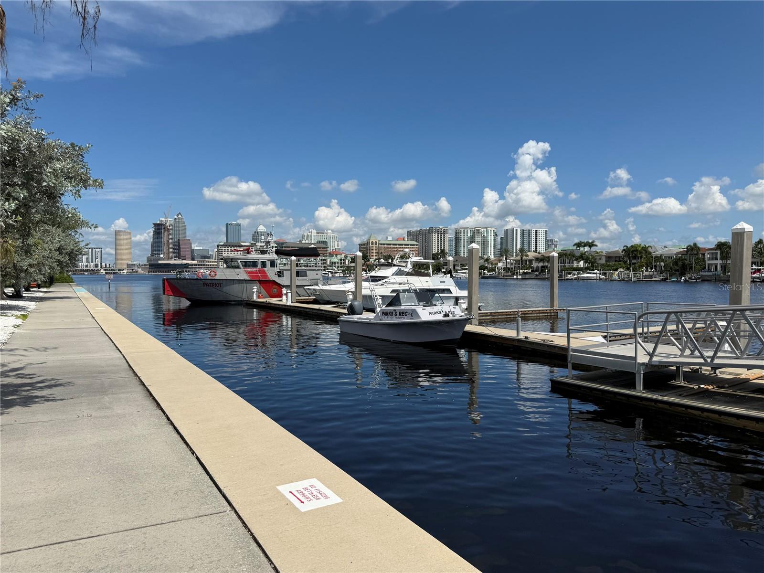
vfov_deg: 56.8
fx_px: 530
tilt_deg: -0.1
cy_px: 286
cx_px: 382
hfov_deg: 71.6
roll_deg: -0.3
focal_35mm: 24
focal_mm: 6.76
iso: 80
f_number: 1.78
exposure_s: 1/8130
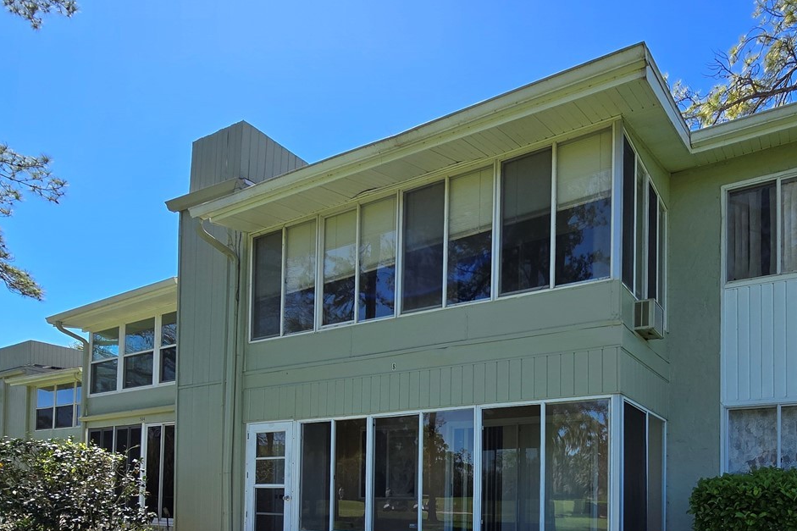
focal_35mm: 23
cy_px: 494
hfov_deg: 74.4
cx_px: 512
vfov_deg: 48.3
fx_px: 509
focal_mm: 2.2
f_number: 2.2
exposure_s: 1/1215
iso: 50
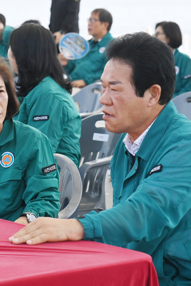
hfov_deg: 9.1
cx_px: 48
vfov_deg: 13.6
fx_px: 1202
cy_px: 144
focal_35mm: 151
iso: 400
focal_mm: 100
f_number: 7.1
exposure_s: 1/500
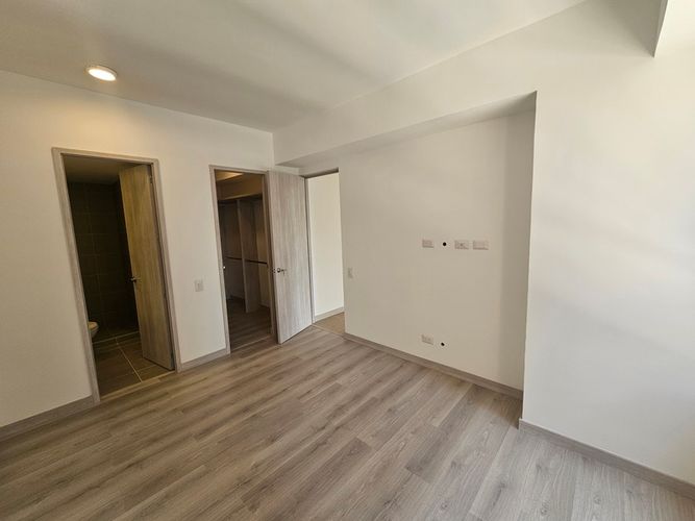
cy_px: 260
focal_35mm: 13
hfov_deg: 106.2
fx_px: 261
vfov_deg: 89.9
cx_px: 348
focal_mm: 2.2
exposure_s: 1/181
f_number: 2.2
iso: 50
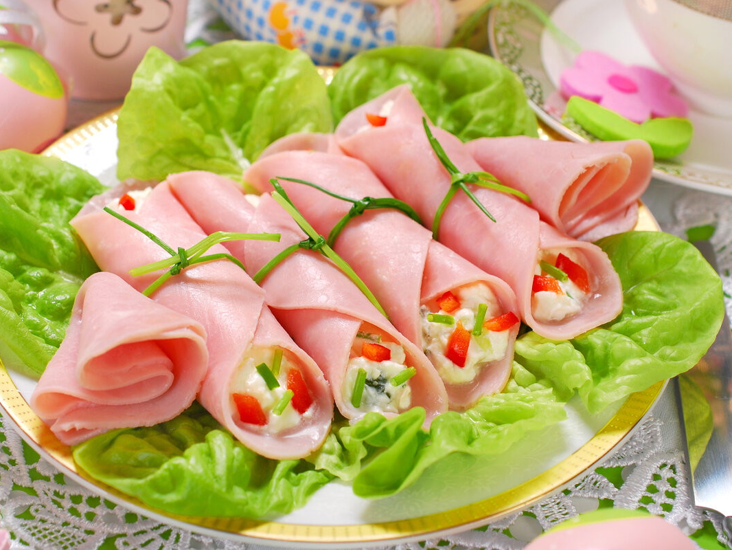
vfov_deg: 22.6
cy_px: 275
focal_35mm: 65
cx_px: 371
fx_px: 1375
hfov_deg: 29.8
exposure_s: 1/125
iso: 160
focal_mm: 40
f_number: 7.1
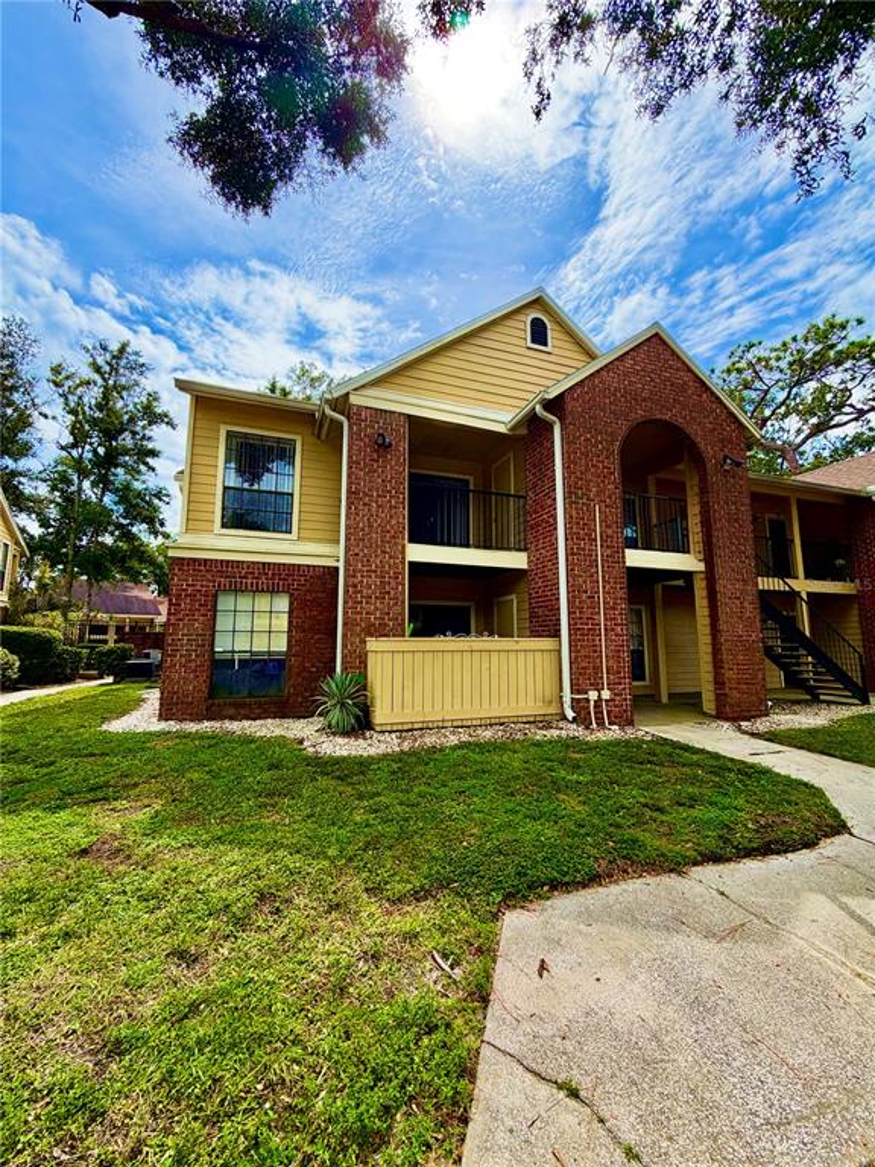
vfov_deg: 102.1
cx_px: 438
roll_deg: -0.2
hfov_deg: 85.7
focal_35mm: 14
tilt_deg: +7.9
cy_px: 584
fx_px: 472
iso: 25
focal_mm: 2.22
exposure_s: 1/1189
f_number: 2.2
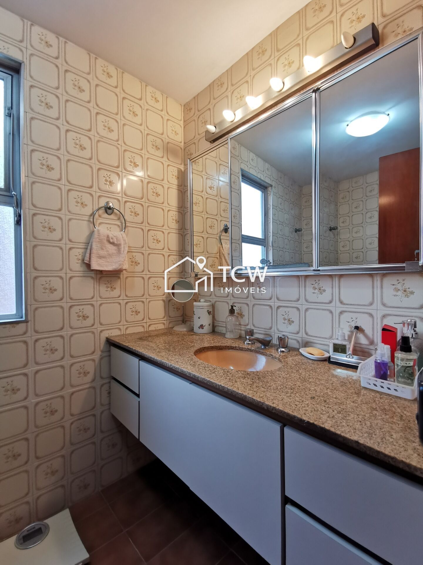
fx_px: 261
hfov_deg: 78.1
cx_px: 212
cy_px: 282
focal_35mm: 16
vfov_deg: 94.5
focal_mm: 2.35
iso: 250
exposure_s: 1/60
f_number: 2.2
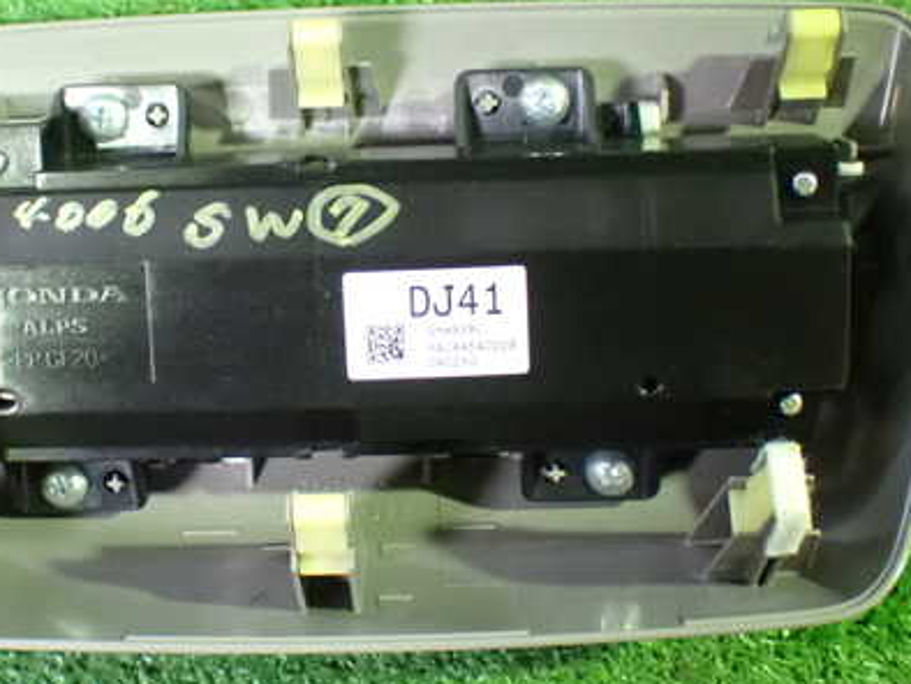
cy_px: 312
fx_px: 1764
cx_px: 314
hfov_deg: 28.8
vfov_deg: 21.9
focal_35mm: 67
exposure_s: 1/40
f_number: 2.9
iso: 1600
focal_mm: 7.84
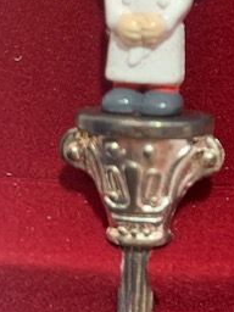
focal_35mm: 65
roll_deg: +1.8
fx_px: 586
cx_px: 288
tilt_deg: -14.2
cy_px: 90
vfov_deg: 29.5
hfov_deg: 20.9
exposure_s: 1/33
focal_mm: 4.25
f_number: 1.8
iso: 320
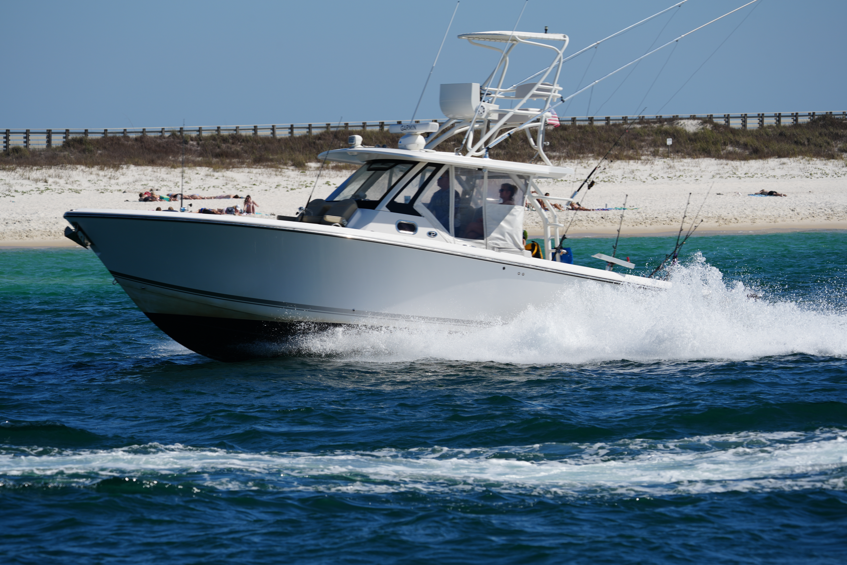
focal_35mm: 300
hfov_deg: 6.9
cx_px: 424
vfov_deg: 4.6
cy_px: 282
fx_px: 7058
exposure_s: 1/500
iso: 100
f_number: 9
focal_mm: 300
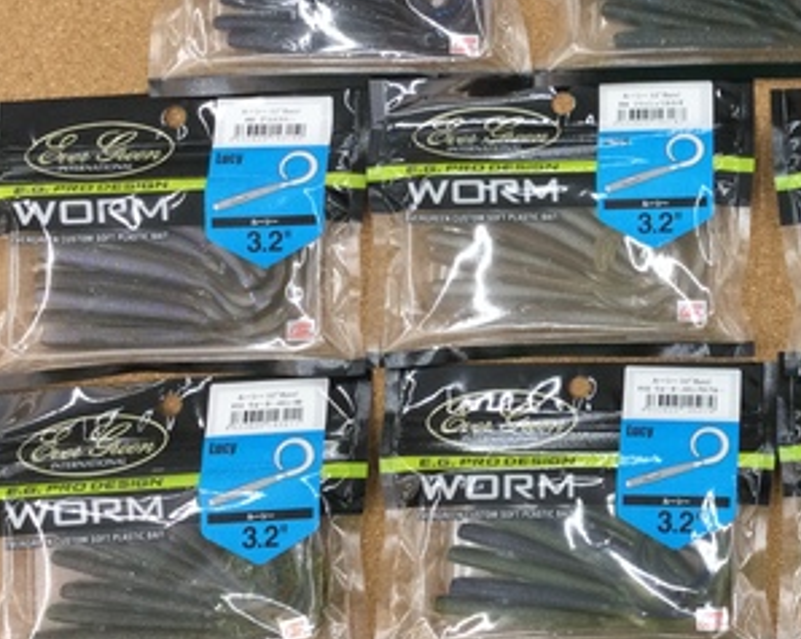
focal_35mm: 61
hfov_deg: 29.4
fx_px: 1445
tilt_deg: -83.8
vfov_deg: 24.9
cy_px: 260
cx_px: 755
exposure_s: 1/30
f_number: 2.4
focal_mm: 3.3
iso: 32
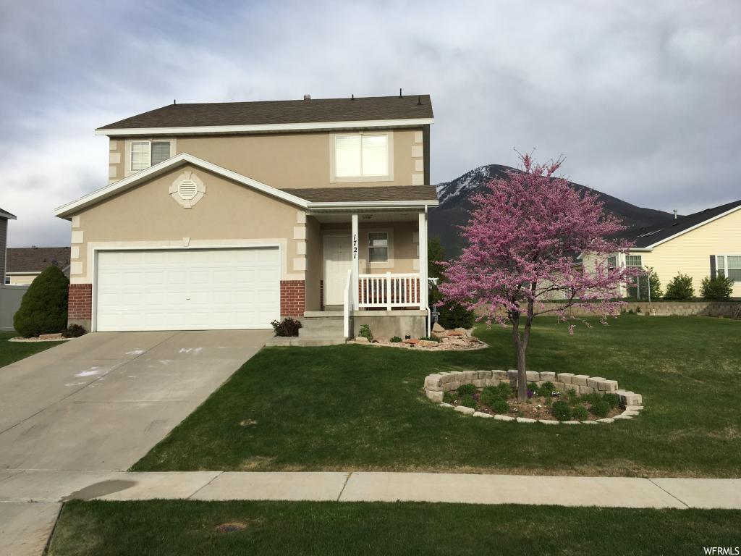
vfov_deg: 48.2
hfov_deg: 61.7
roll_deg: +0.3
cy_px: 278
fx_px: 621
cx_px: 370
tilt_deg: +4.9
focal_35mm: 29
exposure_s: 1/986
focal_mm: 4.15
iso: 25
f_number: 2.2
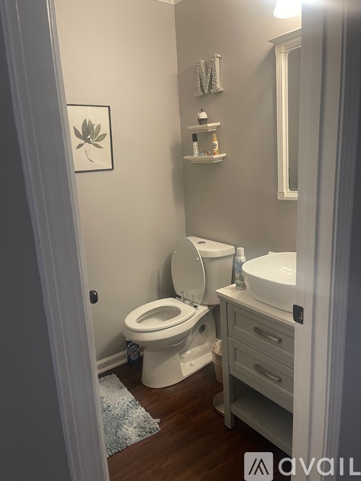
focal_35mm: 25
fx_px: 348
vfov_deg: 69.4
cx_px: 180
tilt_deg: -12.7
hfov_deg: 54.9
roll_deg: +2.4
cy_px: 240
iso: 250
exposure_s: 1/60
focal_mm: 5.1
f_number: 1.6
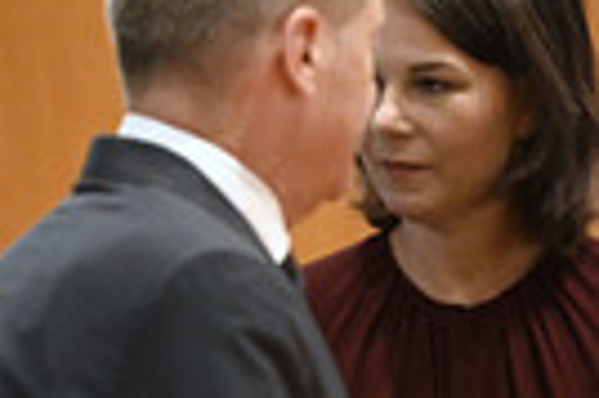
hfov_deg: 3.6
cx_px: 691
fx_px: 9522
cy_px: 322
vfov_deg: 2.4
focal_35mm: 573
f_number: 4.5
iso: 5000
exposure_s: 1/320
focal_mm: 170
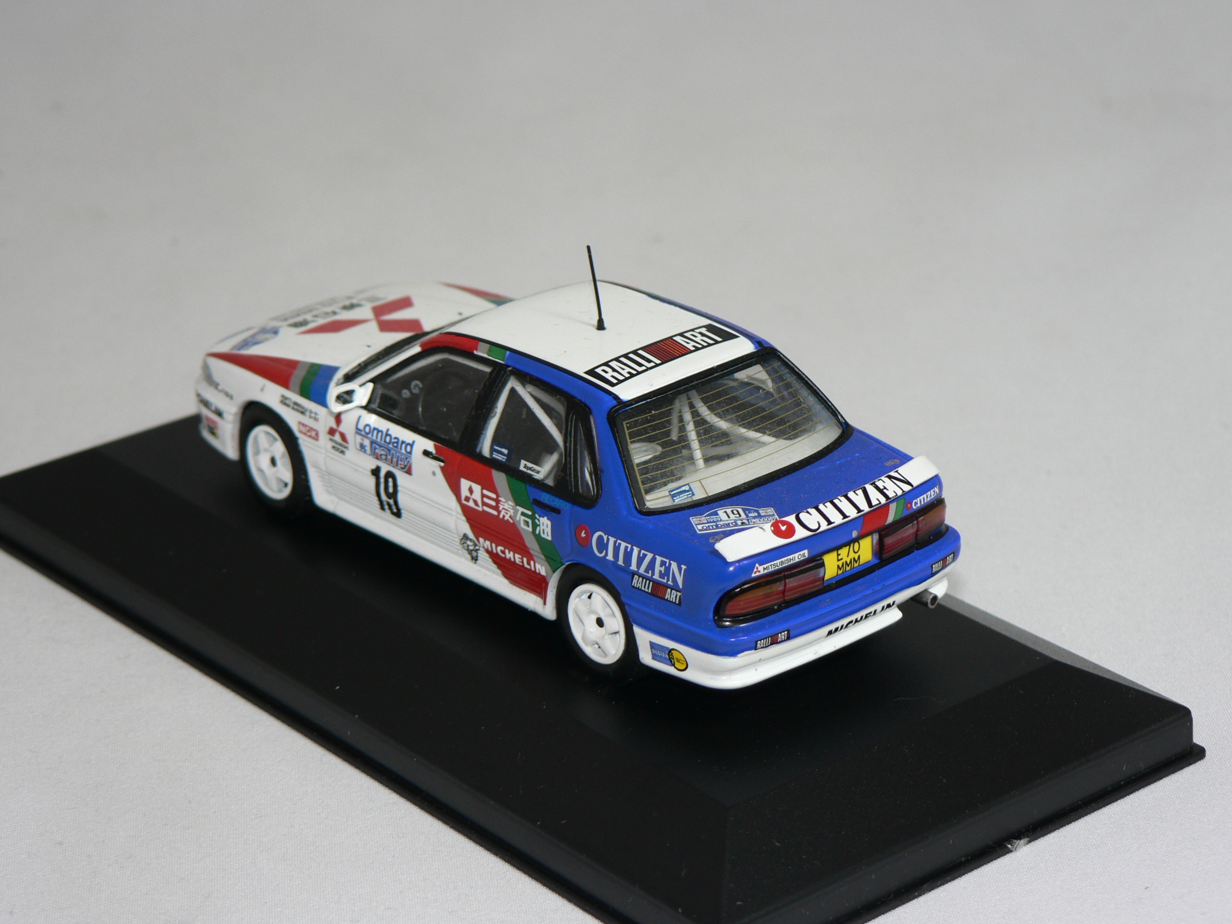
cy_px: 462
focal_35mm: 102
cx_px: 616
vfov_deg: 14.5
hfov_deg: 19.3
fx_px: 3630
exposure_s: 1/60
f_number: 3.2
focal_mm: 16.9
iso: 80
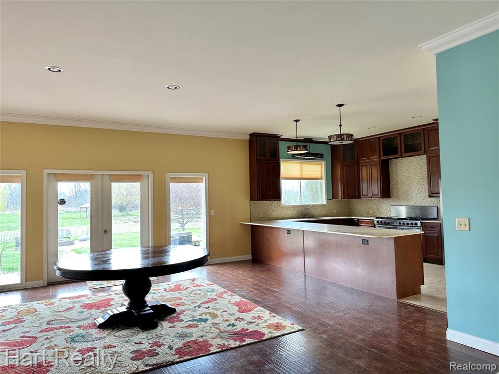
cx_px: 250
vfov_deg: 56.8
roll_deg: +1.4
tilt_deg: +1.3
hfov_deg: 71.6
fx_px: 346
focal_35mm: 24
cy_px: 187
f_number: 1.78
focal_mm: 6.86
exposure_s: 1/121
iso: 125
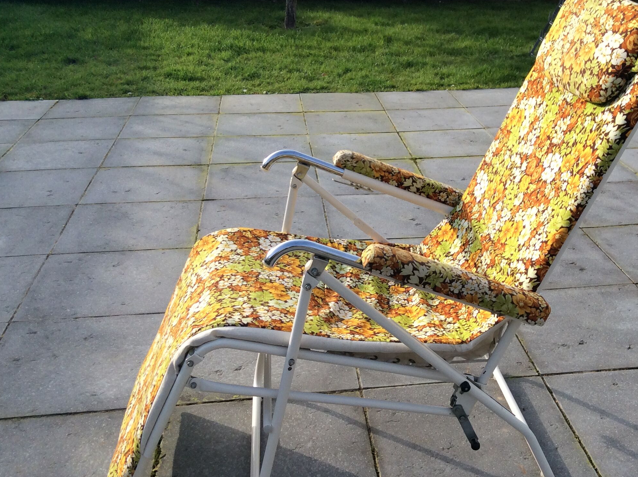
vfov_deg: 34.1
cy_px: 298
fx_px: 773
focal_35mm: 42
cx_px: 402
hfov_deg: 44.5
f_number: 2.4
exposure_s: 1/829
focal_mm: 3.3
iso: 32
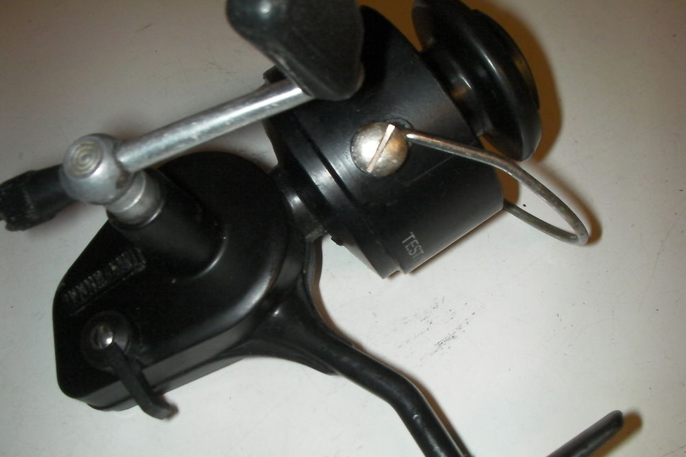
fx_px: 762
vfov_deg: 33.4
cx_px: 346
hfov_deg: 48.5
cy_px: 249
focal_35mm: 40
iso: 200
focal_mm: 6.3
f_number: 5.6
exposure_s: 1/30
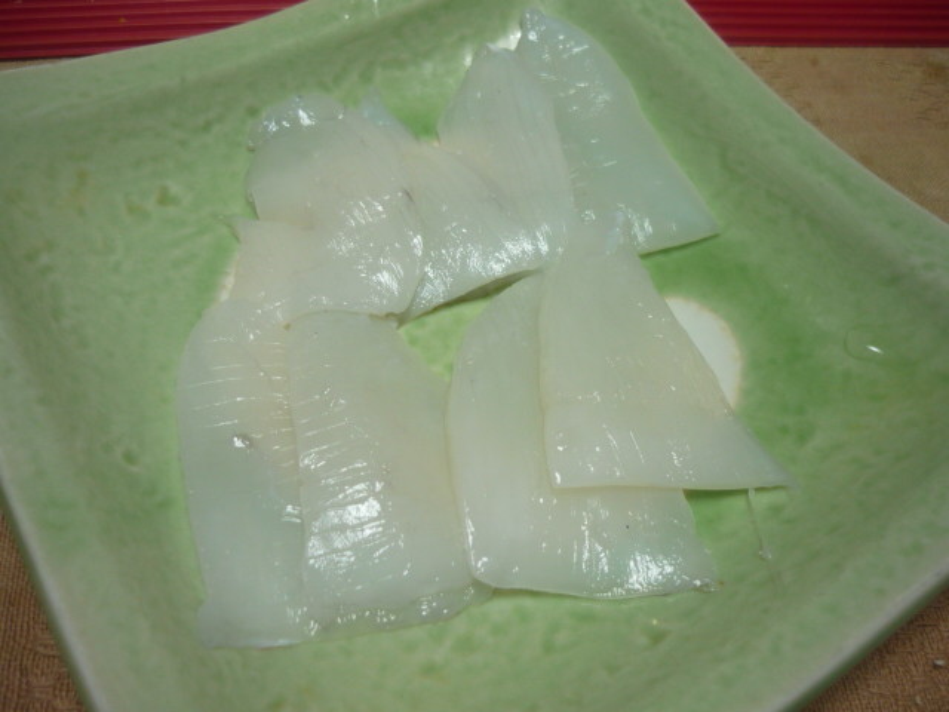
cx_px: 474
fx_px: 905
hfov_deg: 55.4
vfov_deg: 42.9
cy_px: 356
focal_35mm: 33
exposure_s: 1/30
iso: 100
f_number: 2.8
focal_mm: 5.5
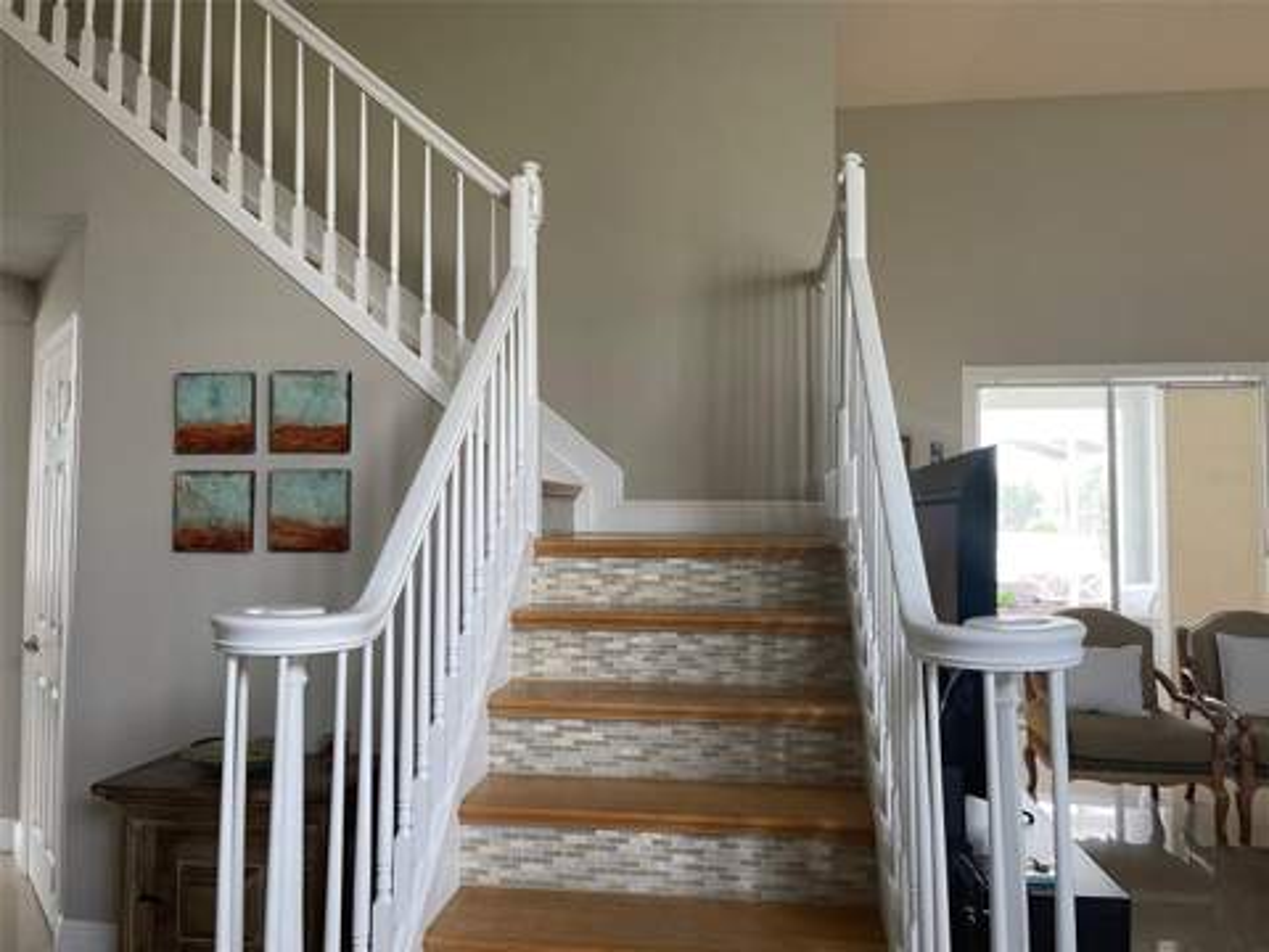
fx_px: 953
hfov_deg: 67.3
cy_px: 476
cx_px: 634
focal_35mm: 26
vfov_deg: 53.1
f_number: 1.6
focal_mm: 5.1
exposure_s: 1/60
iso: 80
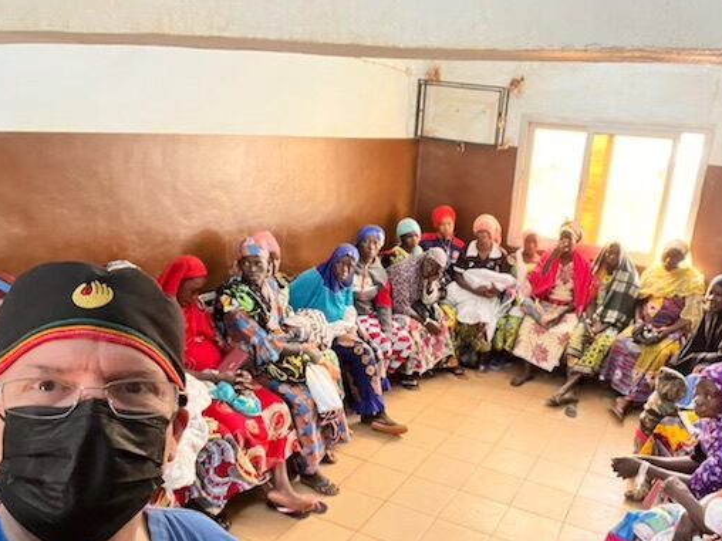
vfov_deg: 47.9
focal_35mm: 29
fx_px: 605
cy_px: 327
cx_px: 448
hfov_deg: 60.9
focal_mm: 2.71
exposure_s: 1/33
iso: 400
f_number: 2.2
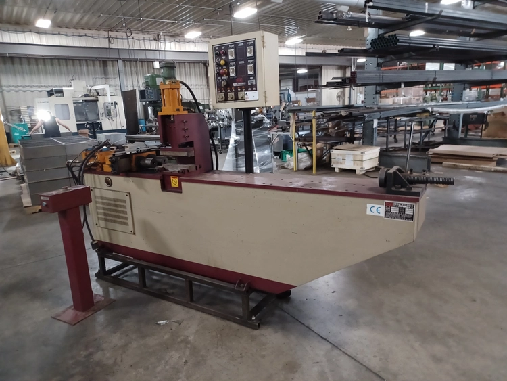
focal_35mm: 25
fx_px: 366
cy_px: 190
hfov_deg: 69.4
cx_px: 254
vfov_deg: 54.9
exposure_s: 1/20
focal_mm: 4.6
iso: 800
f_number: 1.8
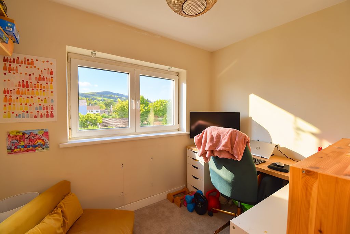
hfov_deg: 100.4
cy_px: 117
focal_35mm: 15
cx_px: 175
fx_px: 146
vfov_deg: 77.3
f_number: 5
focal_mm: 10
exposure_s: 1/200
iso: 140
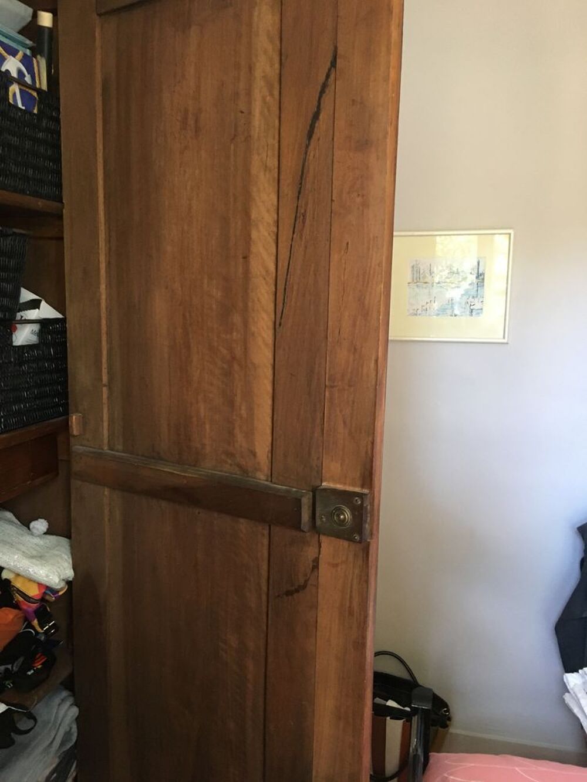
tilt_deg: -7.2
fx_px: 656
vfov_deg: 61.7
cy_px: 391
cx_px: 294
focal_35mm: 29
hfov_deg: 48.2
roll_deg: -1.6
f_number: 2.2
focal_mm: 4.15
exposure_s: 1/20
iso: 200
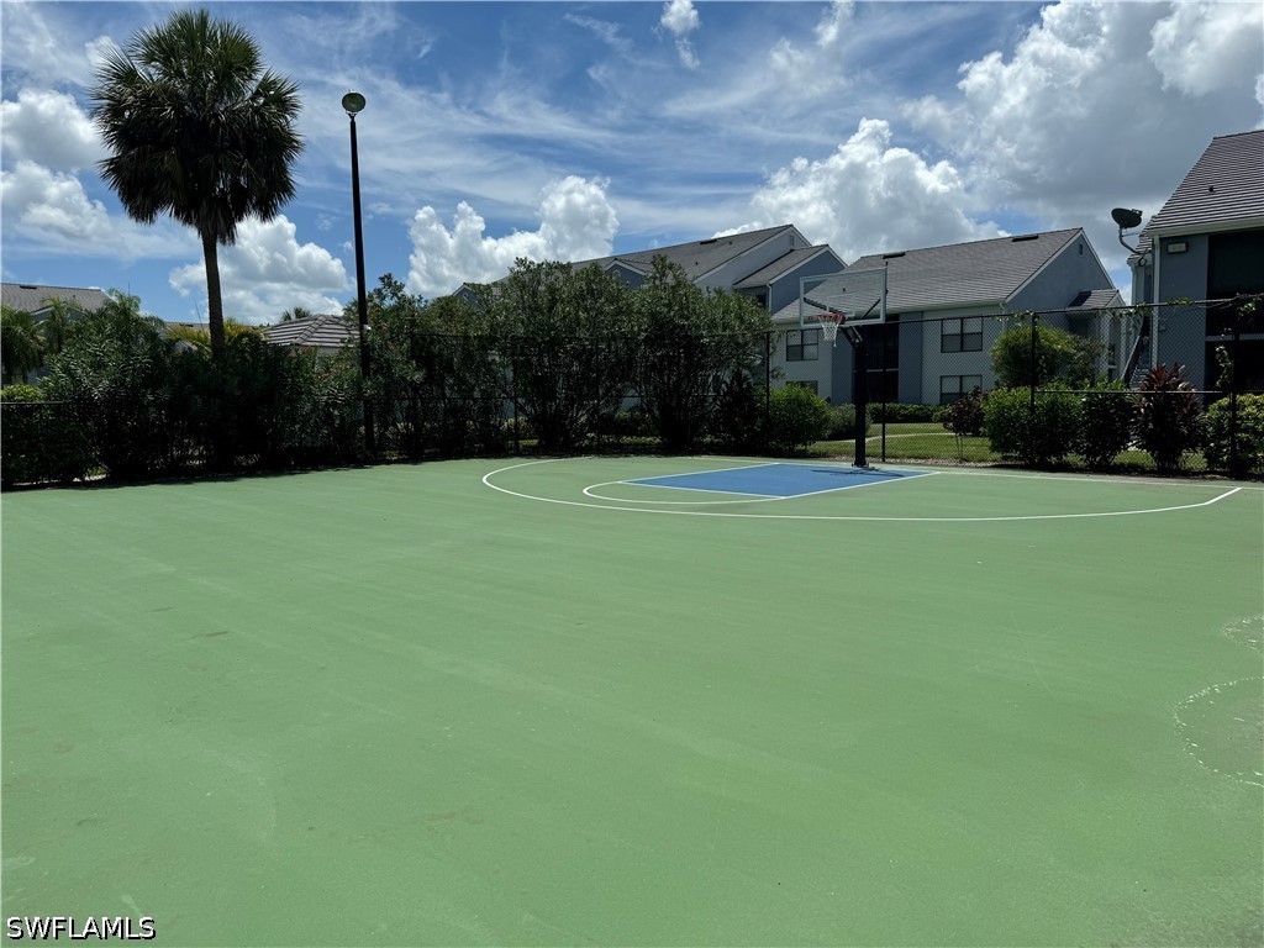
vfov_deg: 56.8
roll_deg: +0.7
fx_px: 876
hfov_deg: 71.6
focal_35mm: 24
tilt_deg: -6.1
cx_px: 632
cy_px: 474
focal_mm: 6.76
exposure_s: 1/7937
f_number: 1.78
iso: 80
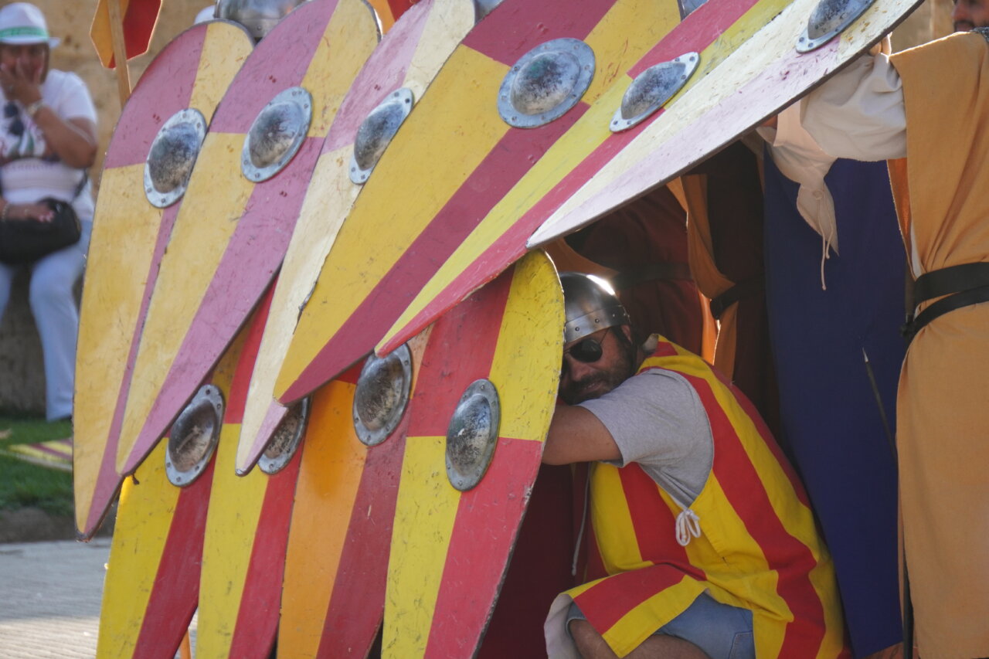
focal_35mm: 315
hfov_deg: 6.5
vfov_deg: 4.4
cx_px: 494
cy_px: 330
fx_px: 8652
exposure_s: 1/400
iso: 640
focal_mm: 210
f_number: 6.3
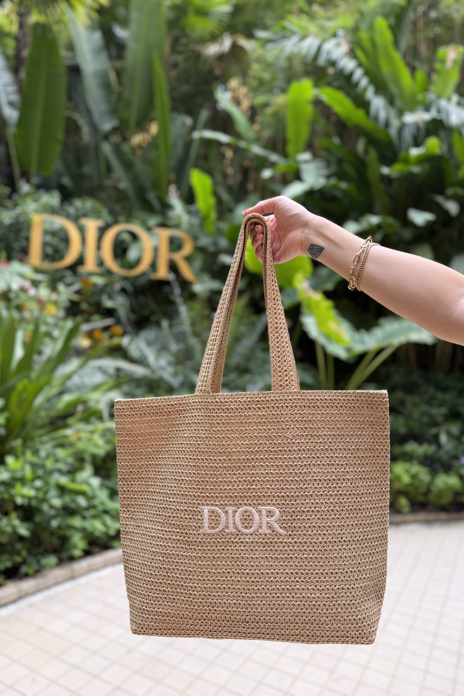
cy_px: 348
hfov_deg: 51.3
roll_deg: -2.4
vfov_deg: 71.5
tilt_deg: +0.5
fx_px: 483
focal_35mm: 25
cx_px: 218
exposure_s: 1/121
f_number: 1.78
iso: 80
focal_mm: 6.76
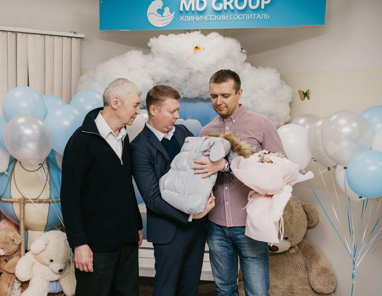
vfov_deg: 37.2
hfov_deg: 46.5
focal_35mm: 39
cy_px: 159
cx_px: 144
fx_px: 440
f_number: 4
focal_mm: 32
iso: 125
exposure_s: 1/160
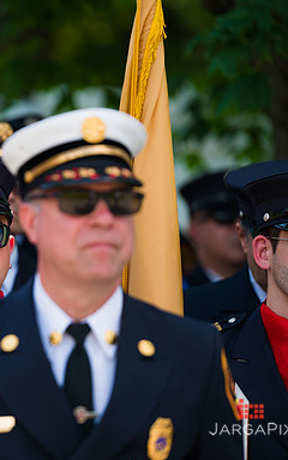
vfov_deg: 6.8
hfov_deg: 4.3
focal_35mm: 308
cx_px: -24
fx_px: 3868
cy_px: 230
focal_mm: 200
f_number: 3.2
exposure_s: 1/1600
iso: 200
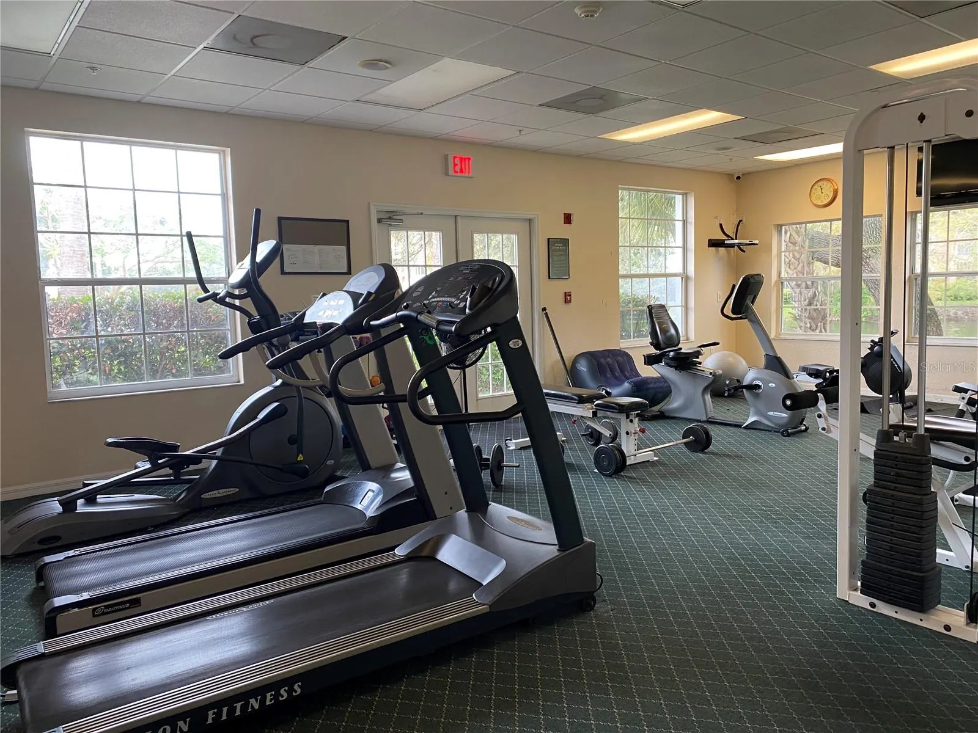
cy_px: 366
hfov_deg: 67.3
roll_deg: +2.2
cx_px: 489
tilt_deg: -4.1
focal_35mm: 26
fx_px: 735
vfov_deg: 53.1
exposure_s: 1/60
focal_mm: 4.25
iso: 125
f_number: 1.8
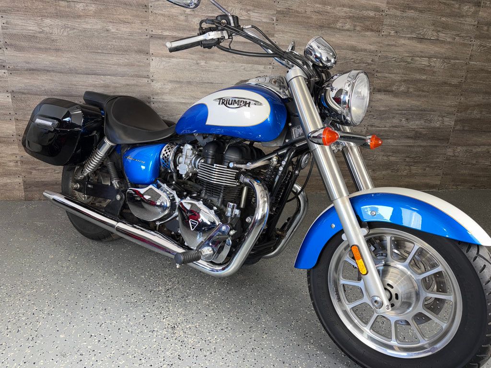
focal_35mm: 24
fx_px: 340
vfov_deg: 56.8
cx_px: 246
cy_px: 184
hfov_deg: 71.6
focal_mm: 6.76
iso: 50
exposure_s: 1/31
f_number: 1.78
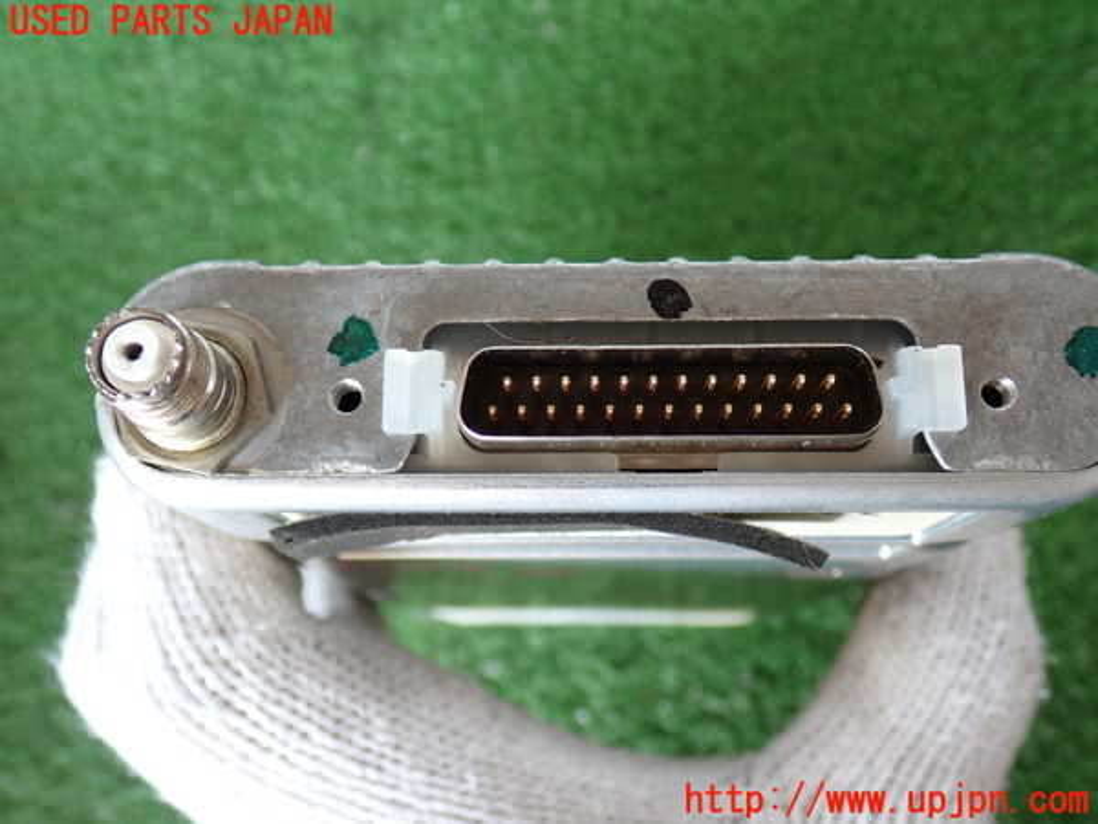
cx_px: 549
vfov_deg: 37.7
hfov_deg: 49.0
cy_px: 412
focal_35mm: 38
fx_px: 1205
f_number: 2.7
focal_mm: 6.83
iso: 200
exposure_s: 1/50
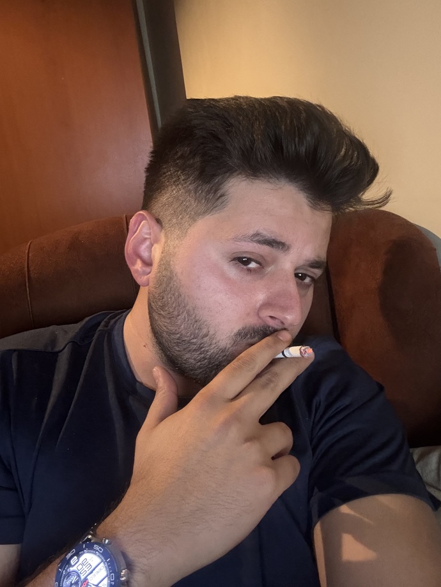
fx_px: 510
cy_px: 294
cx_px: 220
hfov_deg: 46.8
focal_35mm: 30
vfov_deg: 60.0
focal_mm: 2.69
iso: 640
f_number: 1.9
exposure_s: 1/19
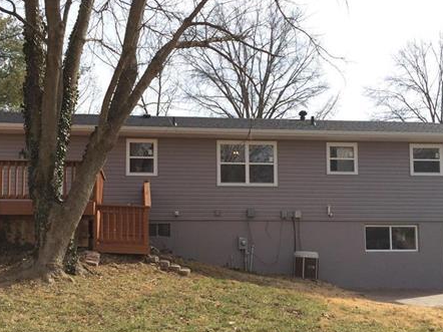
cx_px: 199
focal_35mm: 42
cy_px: 215
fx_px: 537
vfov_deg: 34.1
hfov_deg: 44.8
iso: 64
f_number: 2.2
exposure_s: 1/2283
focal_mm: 4.15
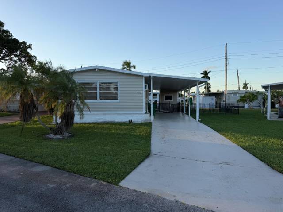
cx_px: 142
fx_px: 196
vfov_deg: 56.8
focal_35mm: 24
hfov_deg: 71.6
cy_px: 106
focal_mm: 6.76
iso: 80
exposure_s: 1/1122
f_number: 1.78
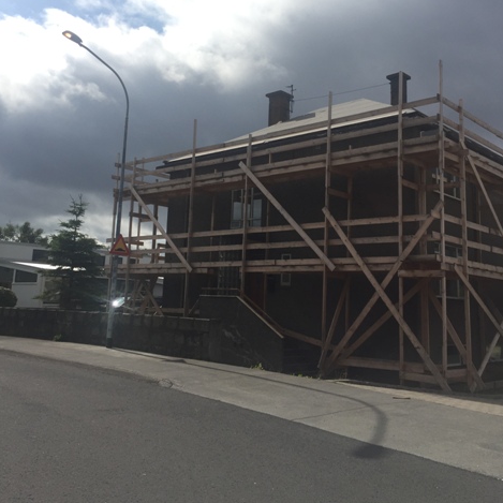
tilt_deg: +12.2
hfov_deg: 47.2
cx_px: 253
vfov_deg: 46.8
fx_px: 575
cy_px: 188
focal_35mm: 35
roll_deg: -1.8
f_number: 2.2
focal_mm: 4.15
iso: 32
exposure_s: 1/3968
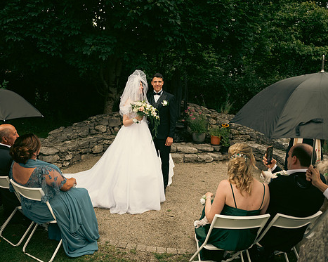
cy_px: 132
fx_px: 272
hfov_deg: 62.0
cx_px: 143
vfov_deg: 51.5
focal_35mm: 28
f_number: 3.5
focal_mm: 24
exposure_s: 1/1250
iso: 320
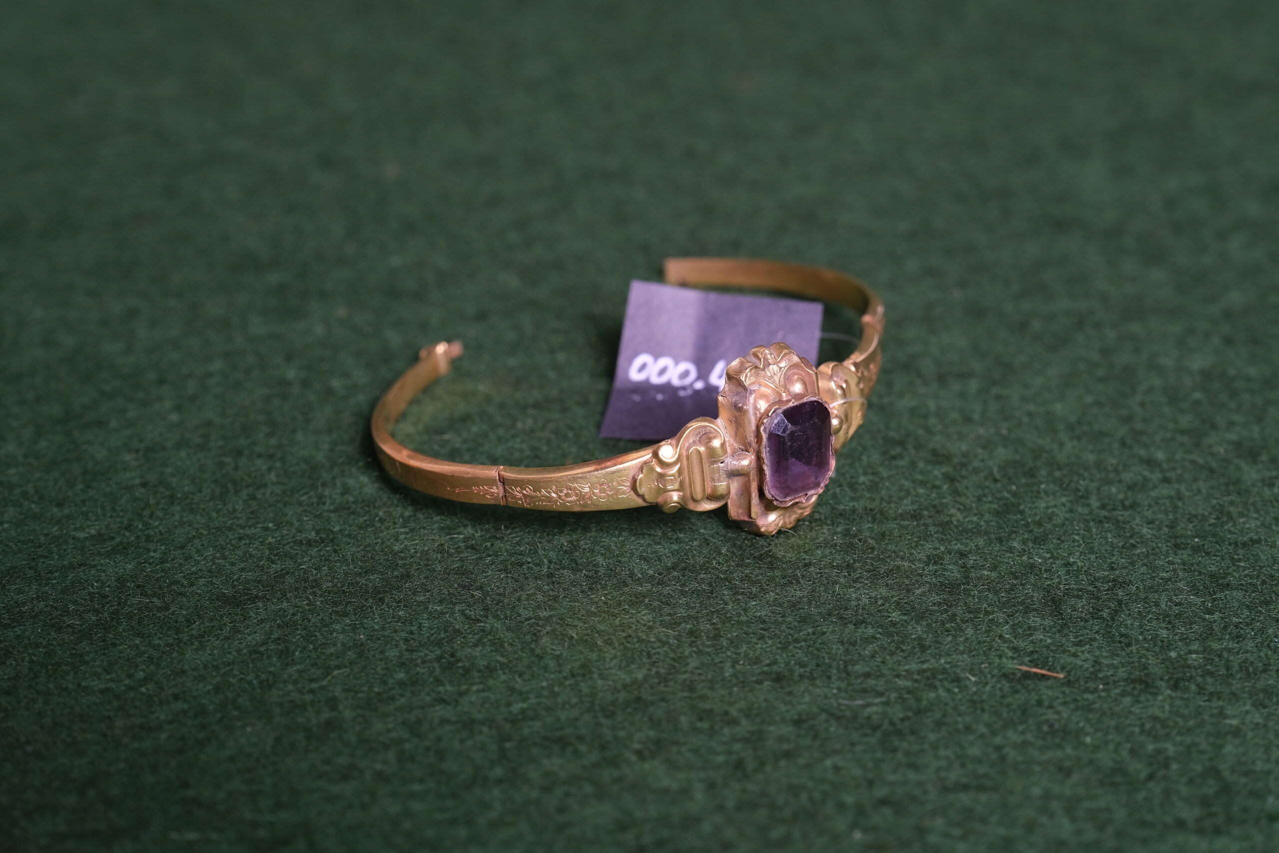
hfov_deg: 24.5
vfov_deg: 16.5
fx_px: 2949
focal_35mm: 83
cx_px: 640
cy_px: 426
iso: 400
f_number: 6.4
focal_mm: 55
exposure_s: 1/125
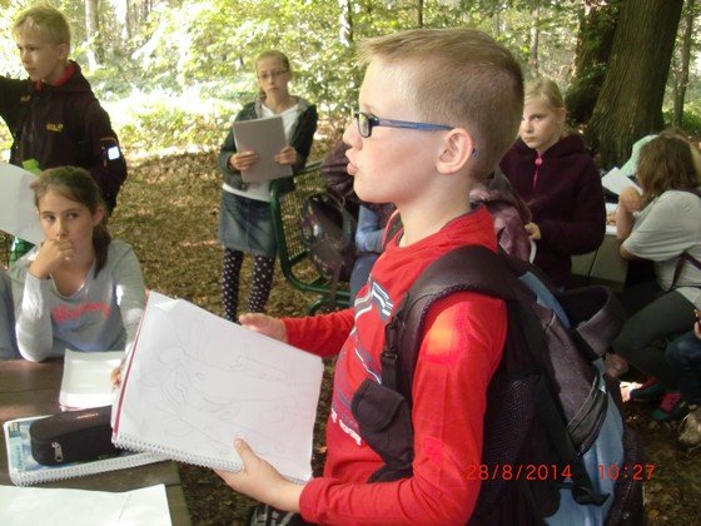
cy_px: 263
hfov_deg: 51.4
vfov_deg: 39.7
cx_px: 350
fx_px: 729
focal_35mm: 36
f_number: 2.8
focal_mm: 6.3
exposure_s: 1/60
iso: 400
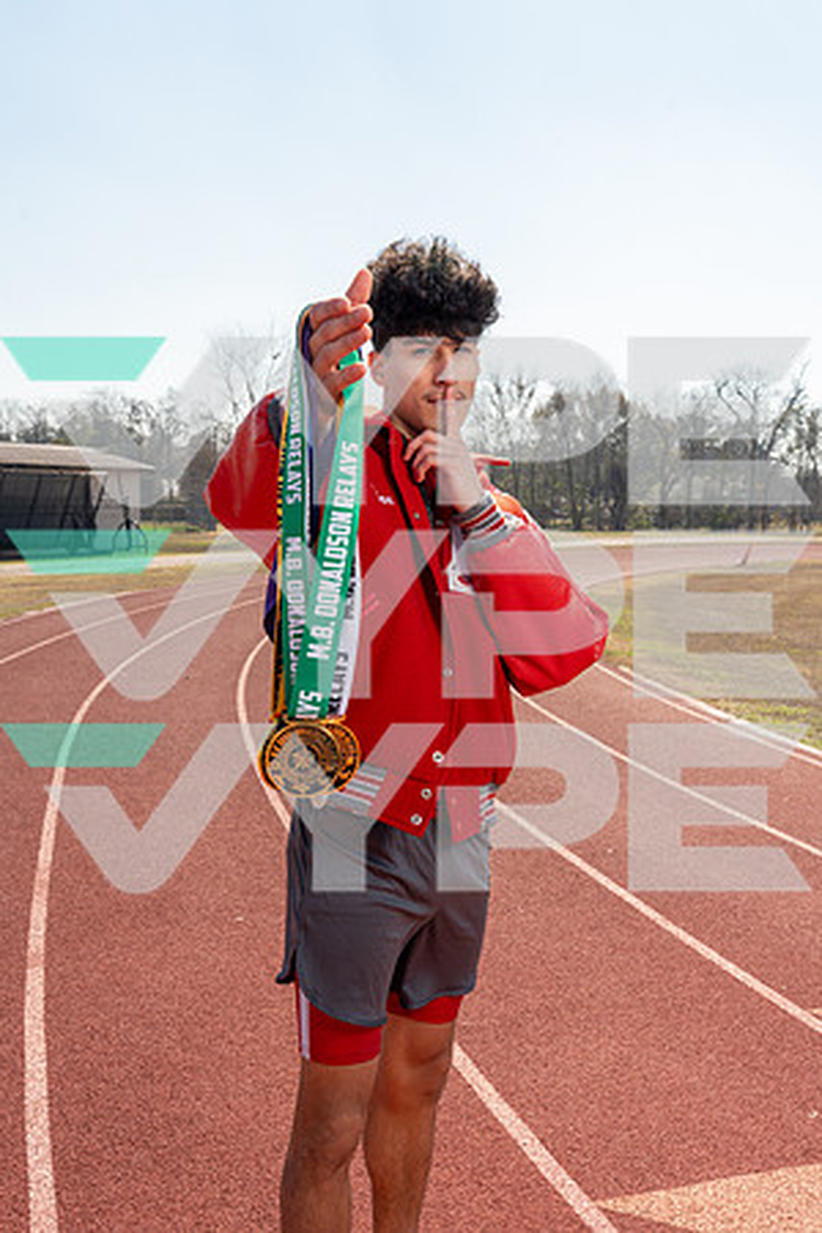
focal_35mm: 38
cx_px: 411
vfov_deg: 50.7
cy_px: 616
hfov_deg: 35.1
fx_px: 1301
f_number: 9
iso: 125
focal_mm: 38
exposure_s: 1/200
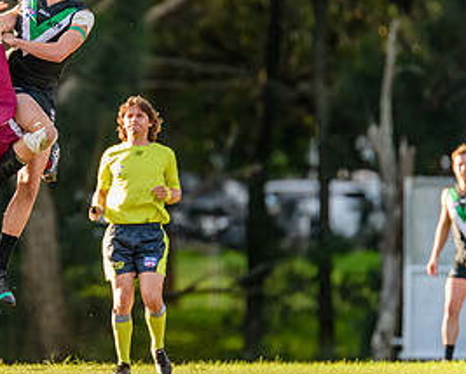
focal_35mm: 865
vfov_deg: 1.8
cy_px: 109
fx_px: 11939
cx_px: -9
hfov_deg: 2.2
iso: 3200
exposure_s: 1/2500
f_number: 4
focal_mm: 420
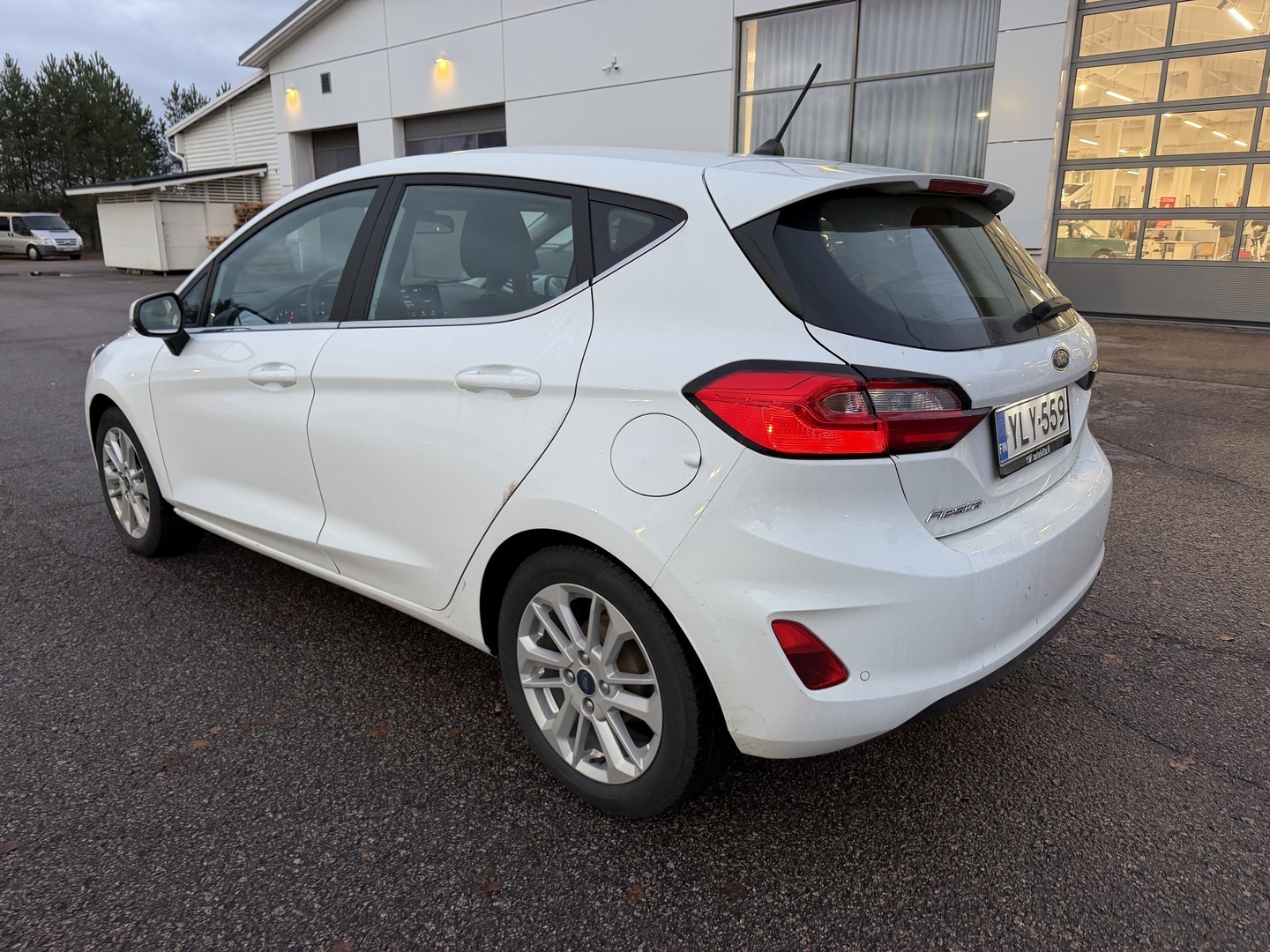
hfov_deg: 71.6
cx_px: 635
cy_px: 476
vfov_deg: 56.8
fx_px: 881
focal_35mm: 24
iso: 200
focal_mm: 6.76
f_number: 1.78
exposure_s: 1/95
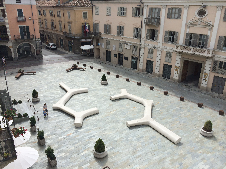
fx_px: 196
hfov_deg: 60.0
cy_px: 84
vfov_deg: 46.8
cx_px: 113
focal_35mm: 30
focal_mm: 4.12
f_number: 2.2
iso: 40
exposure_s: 1/2283
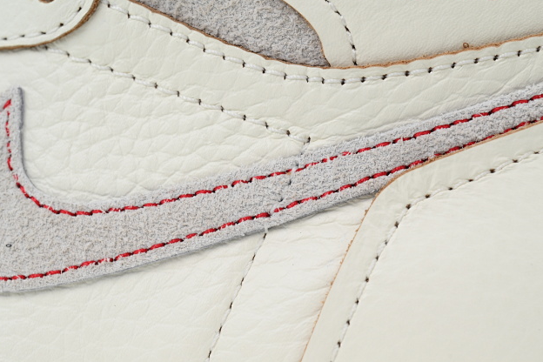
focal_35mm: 118
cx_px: 311
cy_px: 219
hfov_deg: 17.3
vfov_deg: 11.6
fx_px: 1780
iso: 400
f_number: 11
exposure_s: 1/100
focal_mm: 92
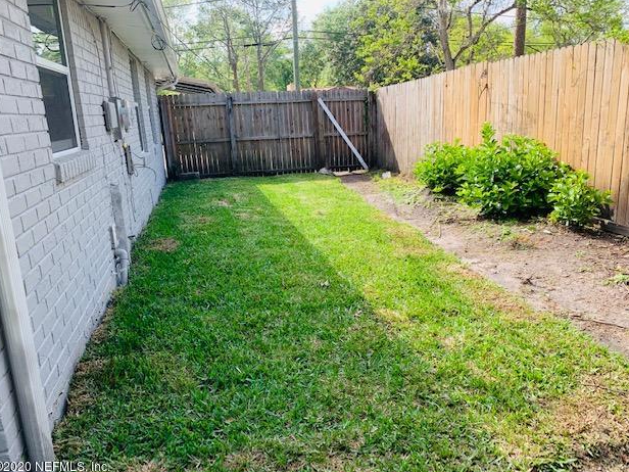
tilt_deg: -14.6
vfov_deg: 51.3
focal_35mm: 27
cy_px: 242
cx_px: 314
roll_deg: +3.5
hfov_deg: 65.3
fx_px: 491
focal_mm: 4.25
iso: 25
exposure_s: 1/429
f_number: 1.8
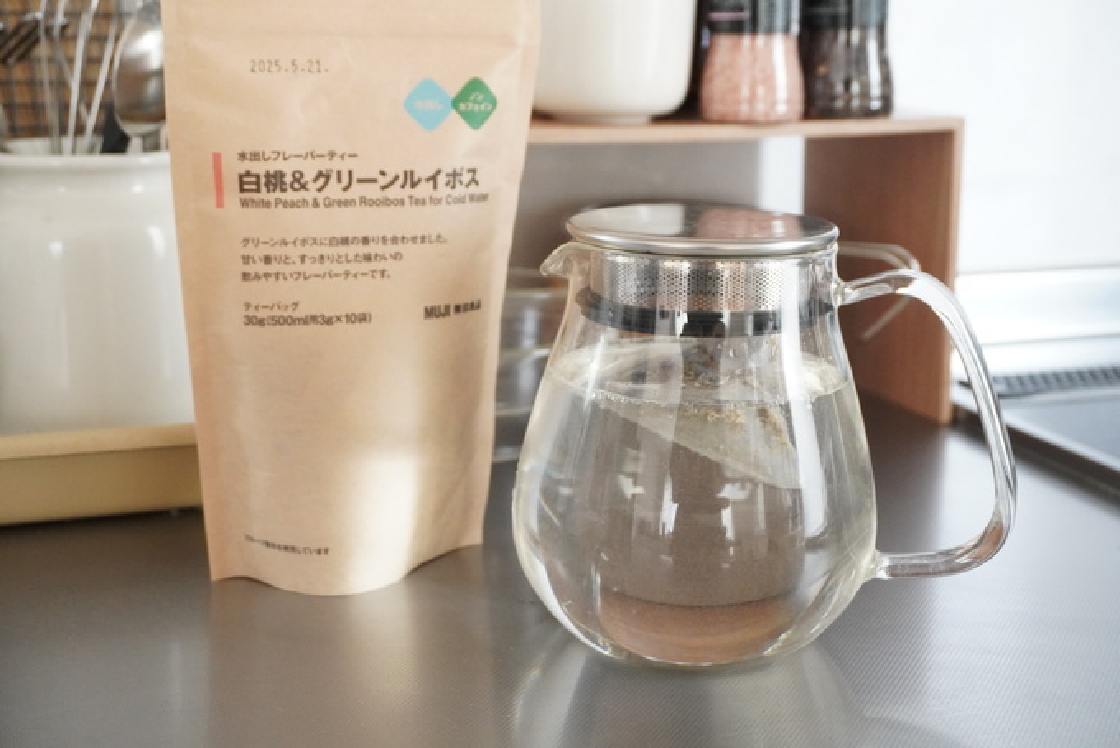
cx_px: 560
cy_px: 374
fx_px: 1587
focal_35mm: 51
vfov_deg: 26.5
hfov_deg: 38.9
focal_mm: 34
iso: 4000
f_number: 5.6
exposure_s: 1/60
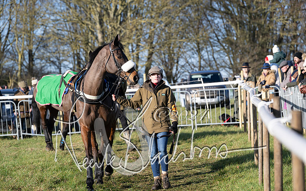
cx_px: 152
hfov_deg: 14.6
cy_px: 99
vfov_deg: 9.2
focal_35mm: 143
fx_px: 1192
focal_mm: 139
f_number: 5
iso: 400
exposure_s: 1/1250
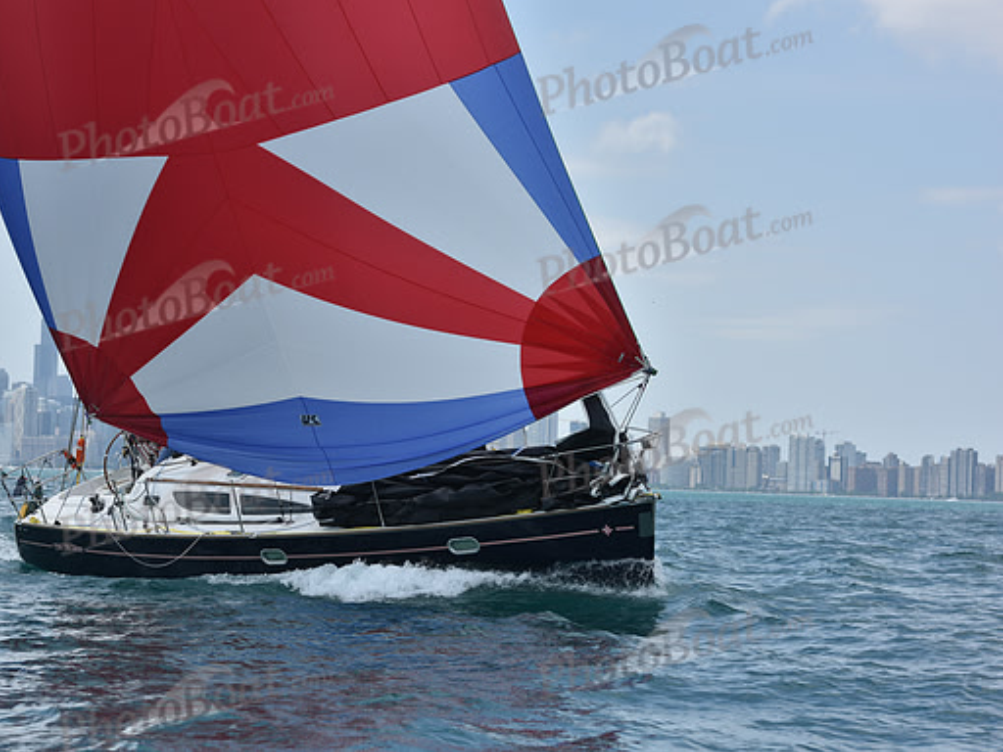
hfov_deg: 20.0
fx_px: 2840
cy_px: 375
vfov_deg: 15.1
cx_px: 437
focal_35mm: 98
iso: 250
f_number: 8
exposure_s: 1/1250
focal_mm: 90
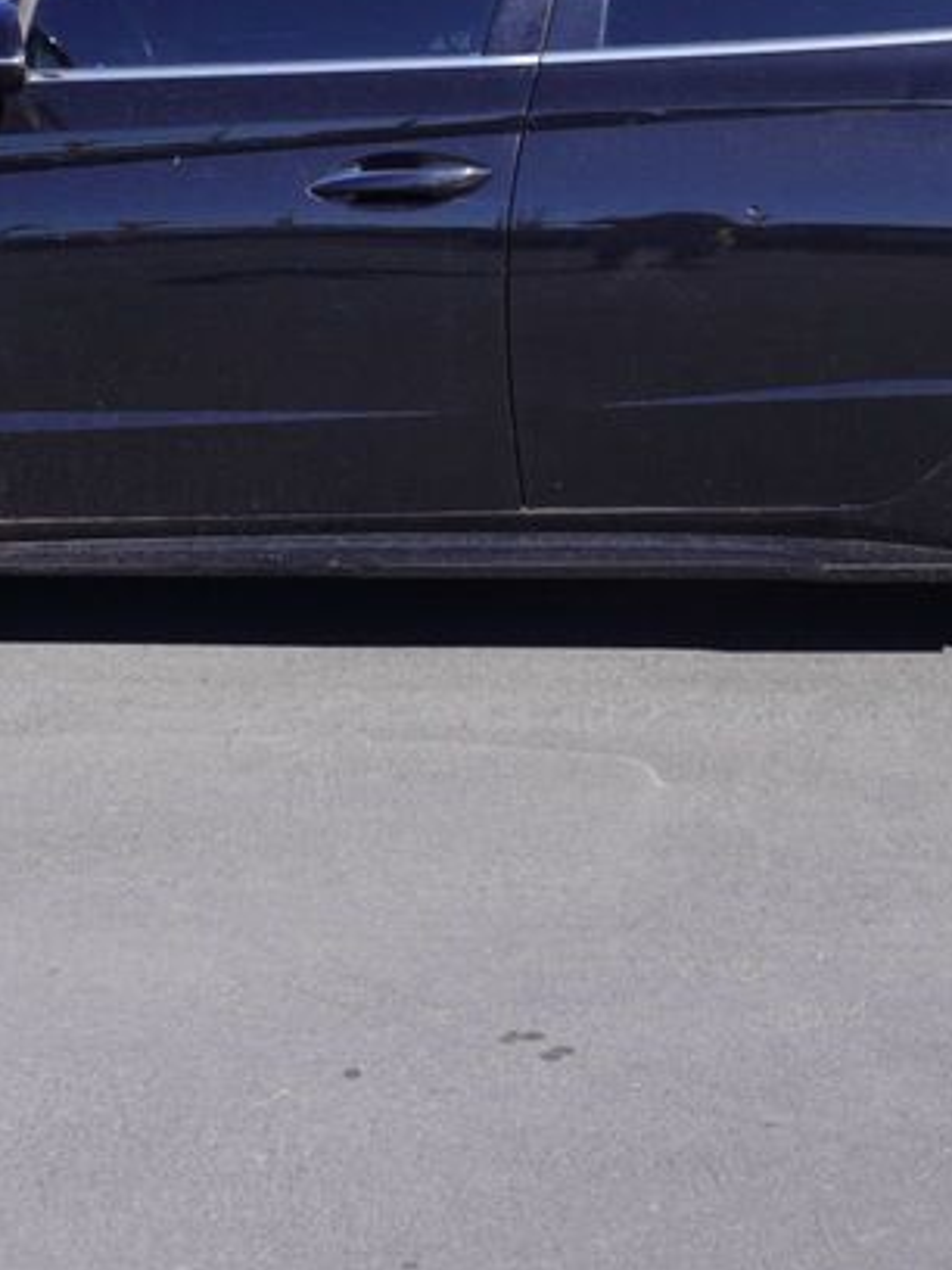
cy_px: 324
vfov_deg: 23.3
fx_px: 3051
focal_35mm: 83
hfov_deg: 17.7
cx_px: 467
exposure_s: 1/125
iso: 100
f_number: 8
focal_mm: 23
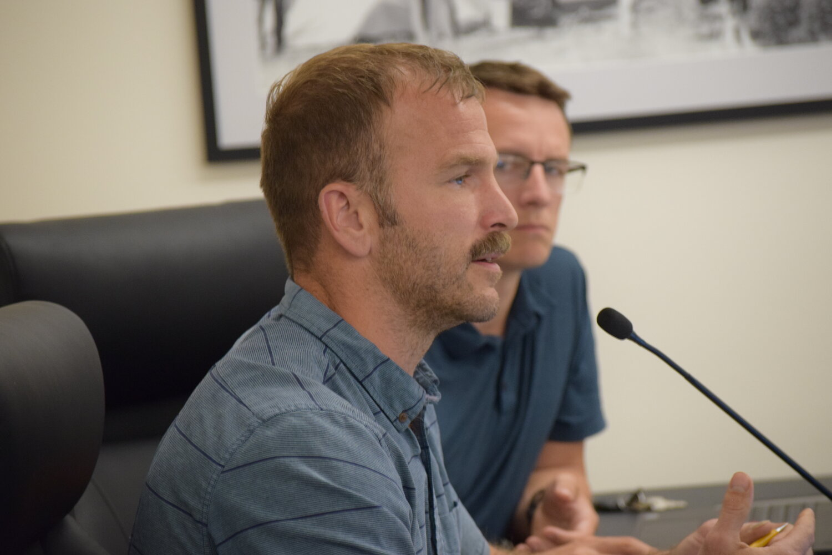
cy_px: 278
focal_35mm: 165
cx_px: 416
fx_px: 3813
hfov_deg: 12.5
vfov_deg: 8.3
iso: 1800
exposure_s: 1/60
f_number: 4.5
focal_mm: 110
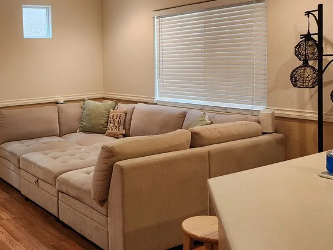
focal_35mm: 42
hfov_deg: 42.3
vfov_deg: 34.2
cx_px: 56
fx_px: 404
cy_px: 97
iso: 500
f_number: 1.8
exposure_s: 1/120
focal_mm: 6.4
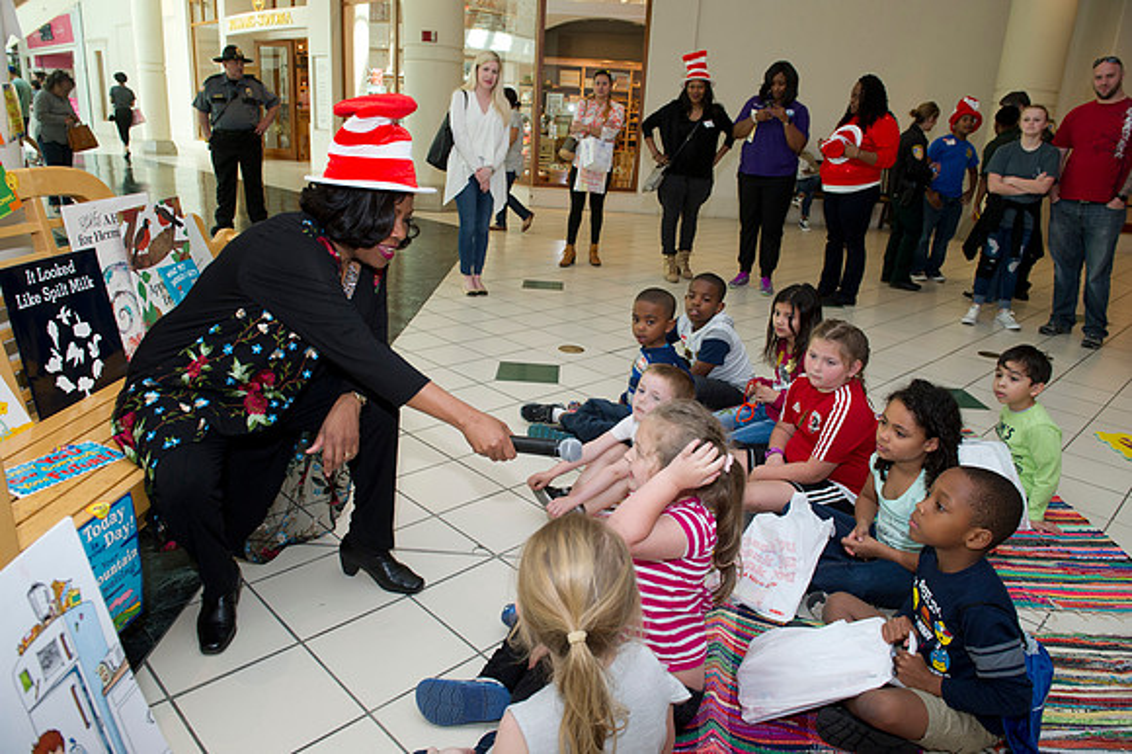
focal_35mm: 24
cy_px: 377
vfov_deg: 53.1
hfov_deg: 73.8
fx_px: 754
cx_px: 566
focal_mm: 24
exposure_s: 1/250
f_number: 5.6
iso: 1250
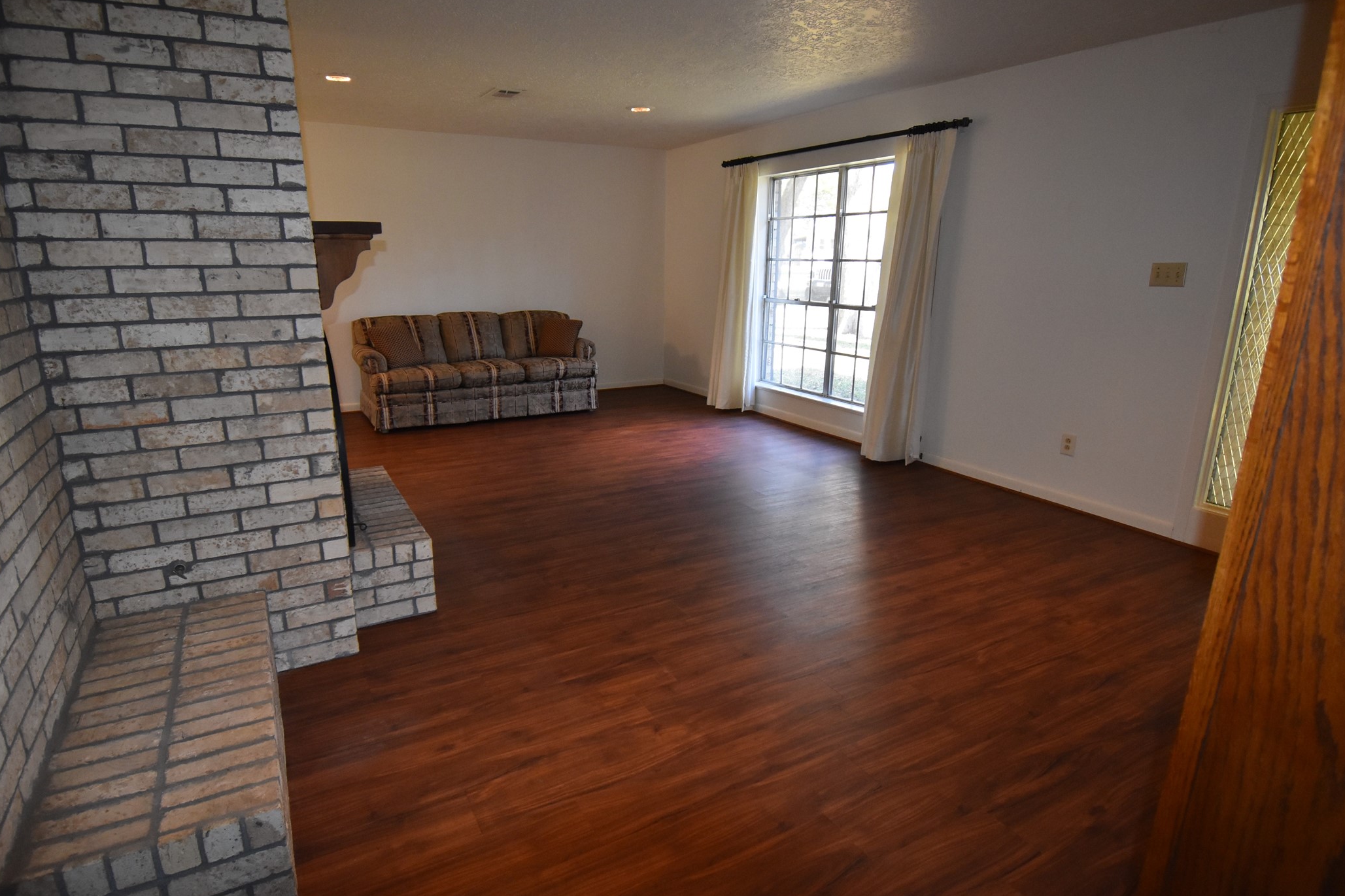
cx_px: 640
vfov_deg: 64.5
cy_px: 444
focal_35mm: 19
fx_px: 710
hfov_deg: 86.9
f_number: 4.8
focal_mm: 12
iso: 1600
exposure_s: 1/100
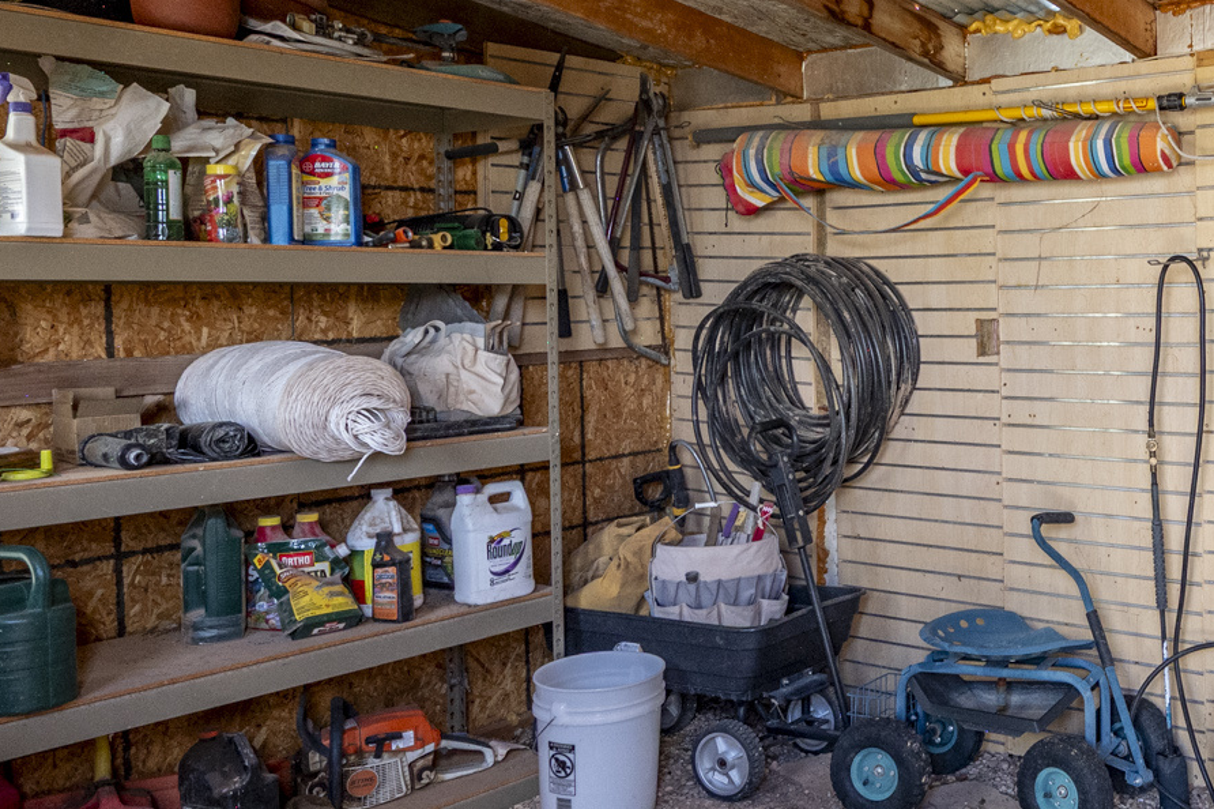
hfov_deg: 45.7
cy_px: 332
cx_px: 1146
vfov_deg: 35.8
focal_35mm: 37
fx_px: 1247
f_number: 10
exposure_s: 1/50
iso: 1600
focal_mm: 16.5
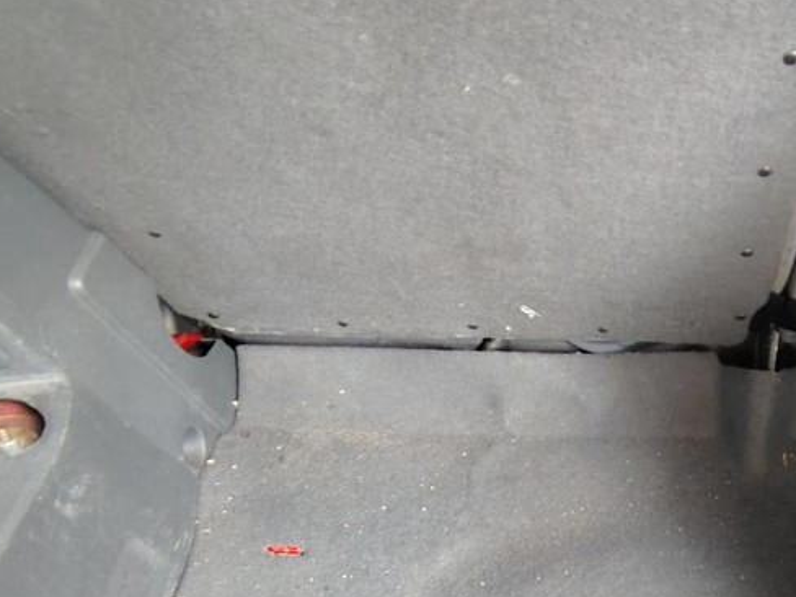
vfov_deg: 37.9
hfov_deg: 49.6
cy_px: 538
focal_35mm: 35
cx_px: 635
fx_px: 805
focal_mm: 2.13
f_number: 2.2
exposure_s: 1/24
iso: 1408
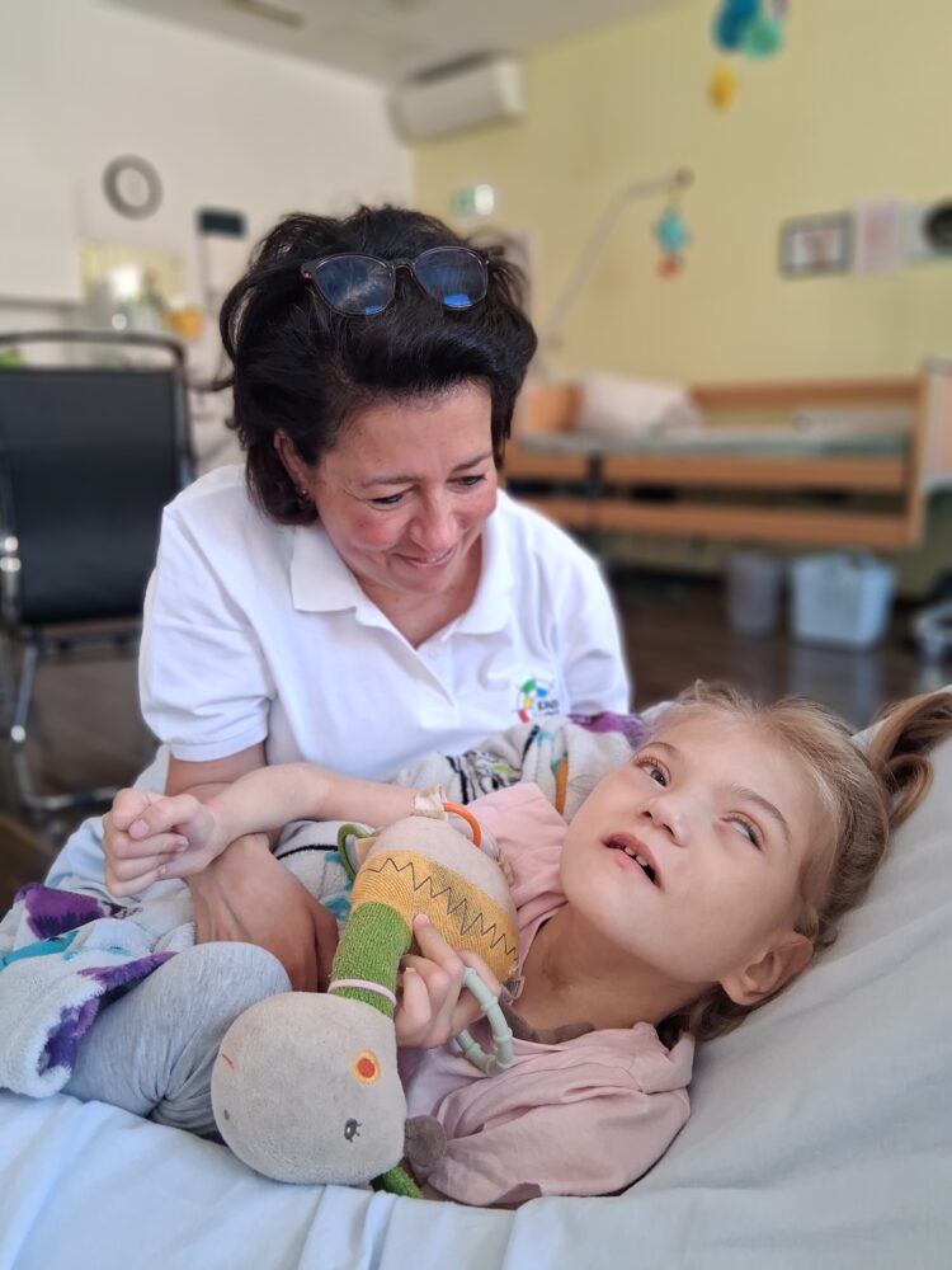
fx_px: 953
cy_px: 635
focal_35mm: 26
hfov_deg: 53.1
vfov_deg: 67.3
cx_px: 476
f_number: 1.8
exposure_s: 1/100
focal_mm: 3.98
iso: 250
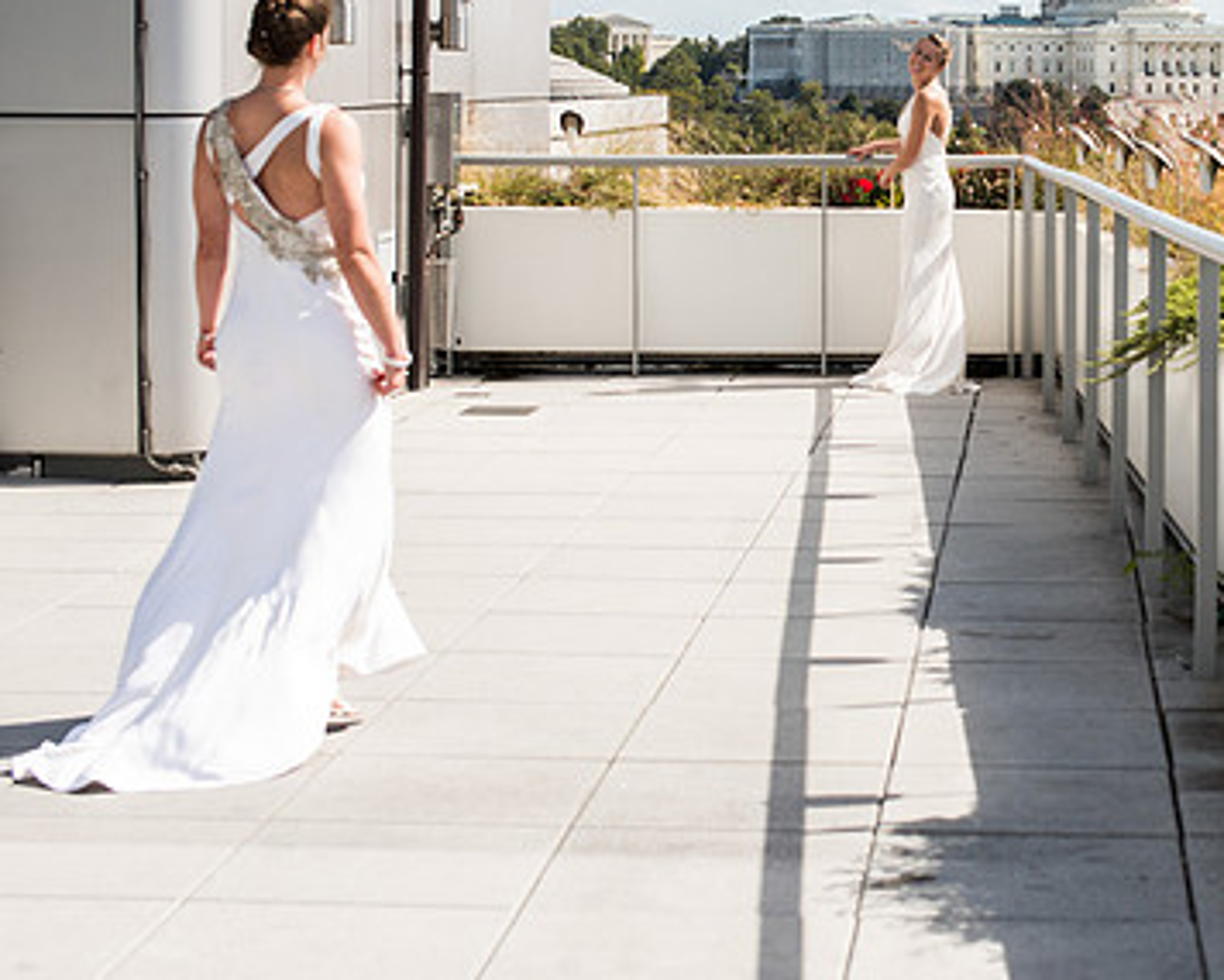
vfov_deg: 17.2
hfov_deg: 21.2
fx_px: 3225
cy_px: 268
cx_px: 1021
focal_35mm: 89
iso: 280
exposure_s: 1/4000
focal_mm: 50
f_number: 5.6
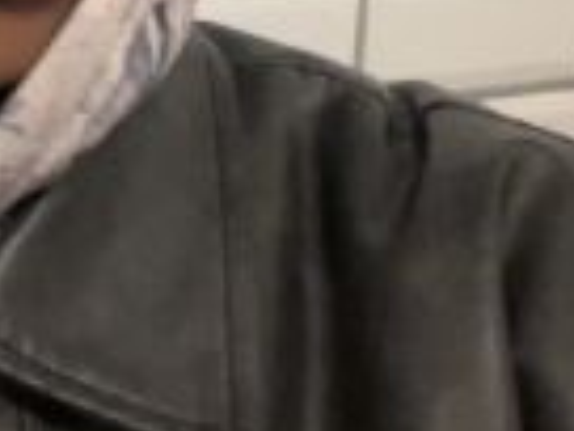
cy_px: -154
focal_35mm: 76
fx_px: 1260
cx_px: -80
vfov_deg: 17.9
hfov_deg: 23.8
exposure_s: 1/17
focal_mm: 2.71
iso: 800
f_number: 2.2
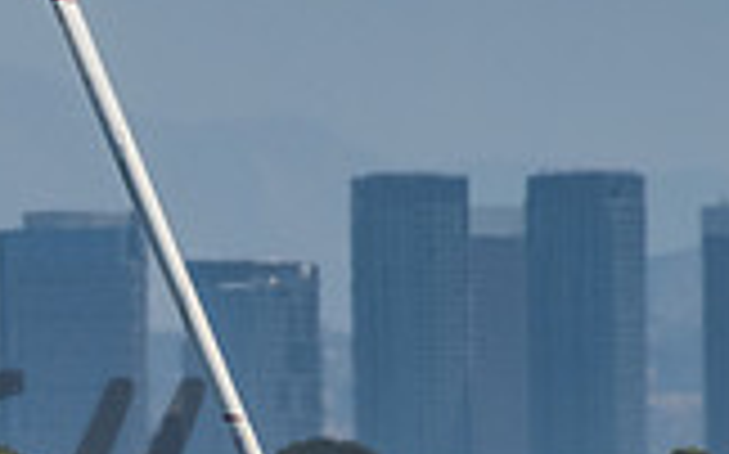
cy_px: 588
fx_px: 33732
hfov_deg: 1.2
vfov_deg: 0.8
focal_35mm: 1699
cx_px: -417
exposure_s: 1/1000
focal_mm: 300
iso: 640
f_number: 14
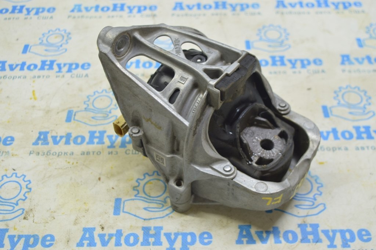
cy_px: 125
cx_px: 188
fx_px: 485
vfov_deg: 28.9
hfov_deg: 42.4
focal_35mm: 46
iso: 400
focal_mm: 31
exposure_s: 1/20
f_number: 5.6
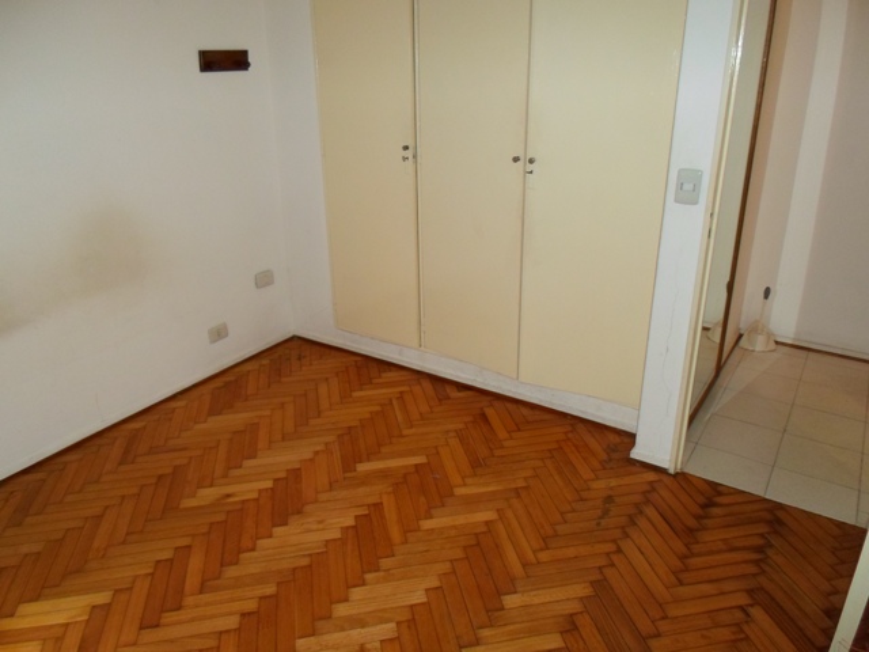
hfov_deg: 69.4
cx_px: 434
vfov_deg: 54.9
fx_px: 628
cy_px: 326
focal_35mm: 25
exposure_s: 1/30
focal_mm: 4.5
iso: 100
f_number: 2.5
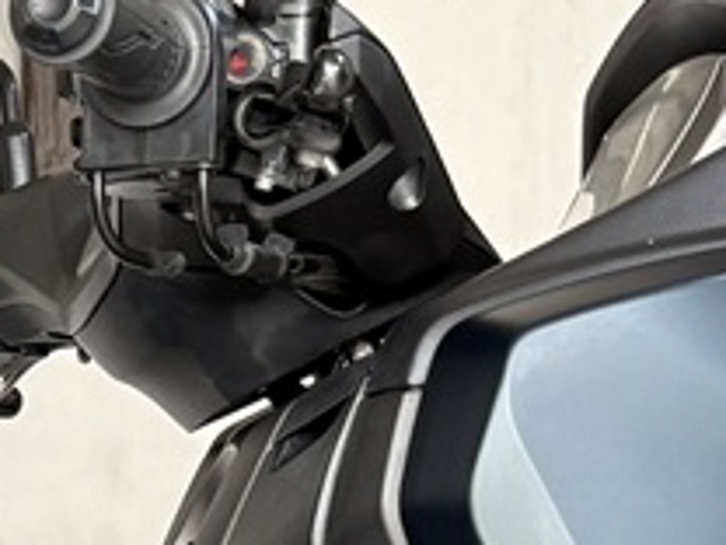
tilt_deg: -6.6
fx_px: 3356
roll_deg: +1.2
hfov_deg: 11.6
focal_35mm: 160
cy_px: 1212
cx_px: -527
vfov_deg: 8.6
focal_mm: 5.96
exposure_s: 1/81
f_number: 1.6
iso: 125
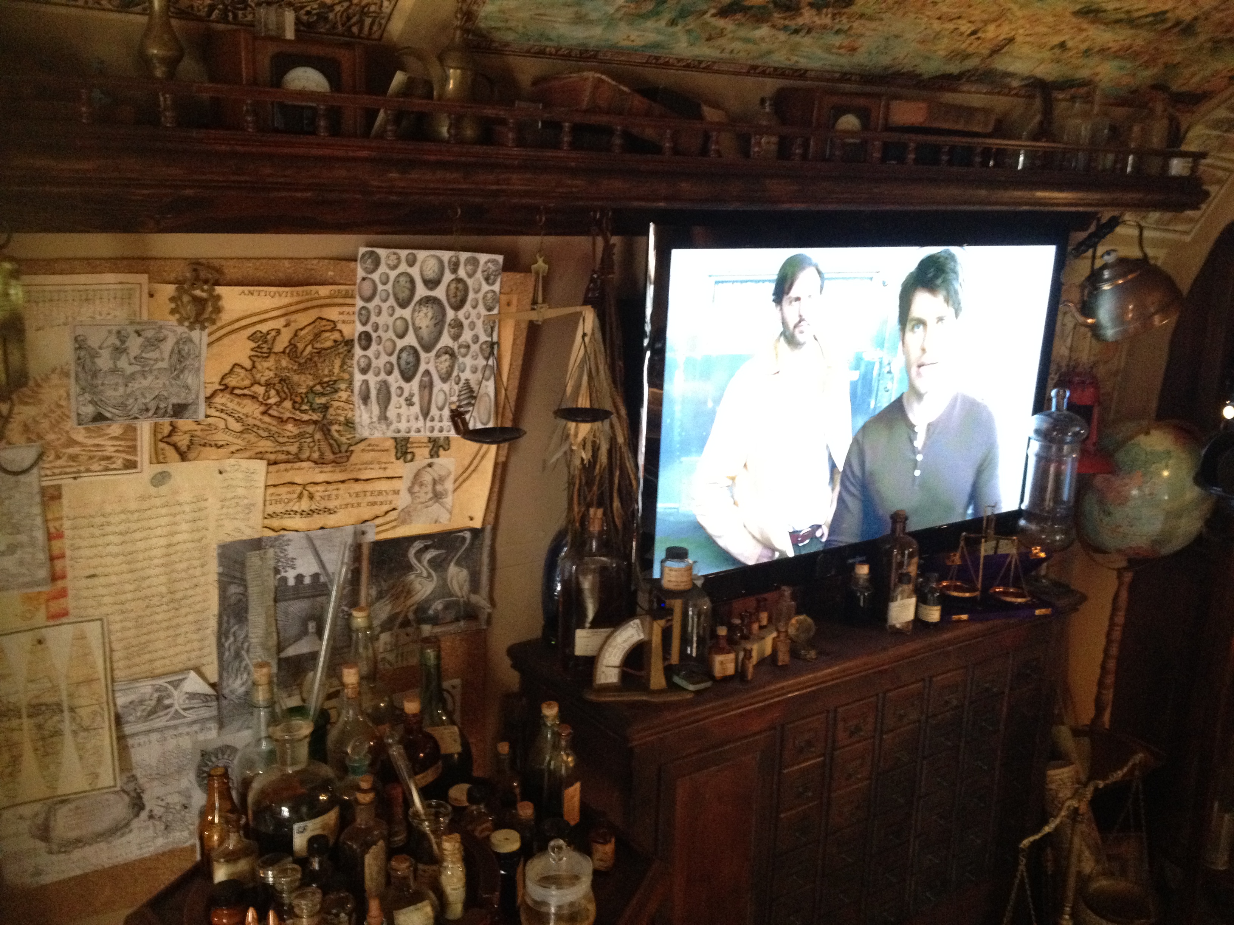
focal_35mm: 35
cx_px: 617
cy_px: 462
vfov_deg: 40.7
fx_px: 1248
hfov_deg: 52.6
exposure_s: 1/15
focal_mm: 4.28
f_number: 2.4
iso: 400
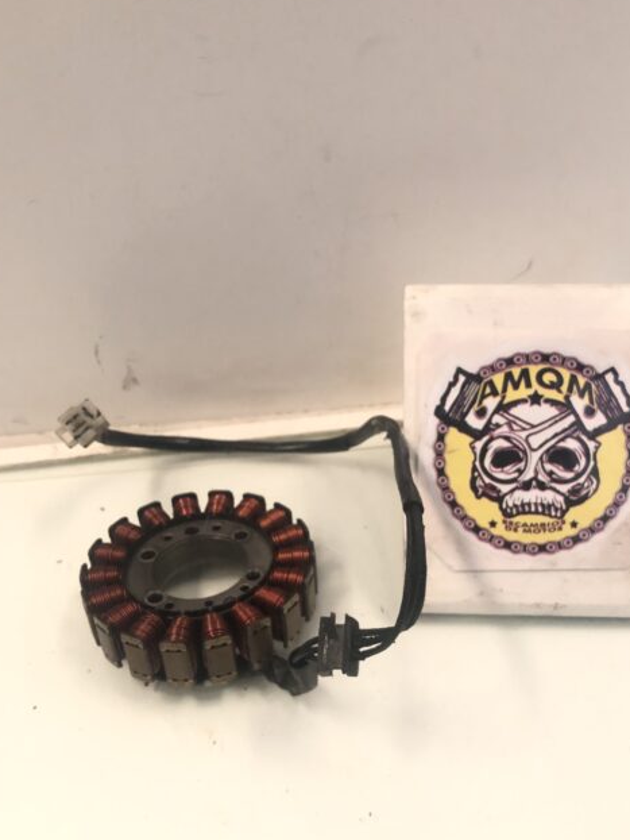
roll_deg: +3.6
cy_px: 498
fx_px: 873
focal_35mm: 36
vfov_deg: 51.0
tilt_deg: -43.0
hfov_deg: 39.5
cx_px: 386
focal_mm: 3.99
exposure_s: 1/10
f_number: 1.8
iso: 100
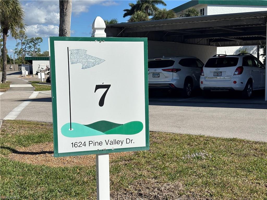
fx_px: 401
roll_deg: +0.6
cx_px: 134
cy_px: 100
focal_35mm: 52
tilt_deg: -4.8
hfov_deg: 36.8
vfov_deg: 28.0
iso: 40
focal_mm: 5.96
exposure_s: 1/4854
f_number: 1.6
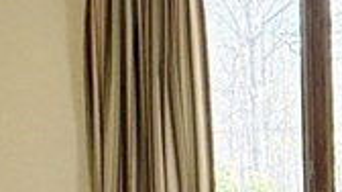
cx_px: 668
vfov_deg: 12.8
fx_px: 842
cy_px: 176
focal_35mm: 93
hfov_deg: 17.3
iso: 125
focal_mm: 2.22
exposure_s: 1/120
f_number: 2.2
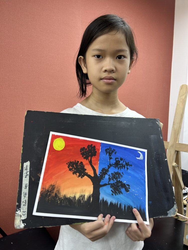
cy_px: 125
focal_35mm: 26
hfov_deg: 53.1
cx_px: 94
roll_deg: -1.2
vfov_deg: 67.3
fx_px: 188
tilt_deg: -3.9
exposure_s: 1/100
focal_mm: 5.7
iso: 50
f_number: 1.5
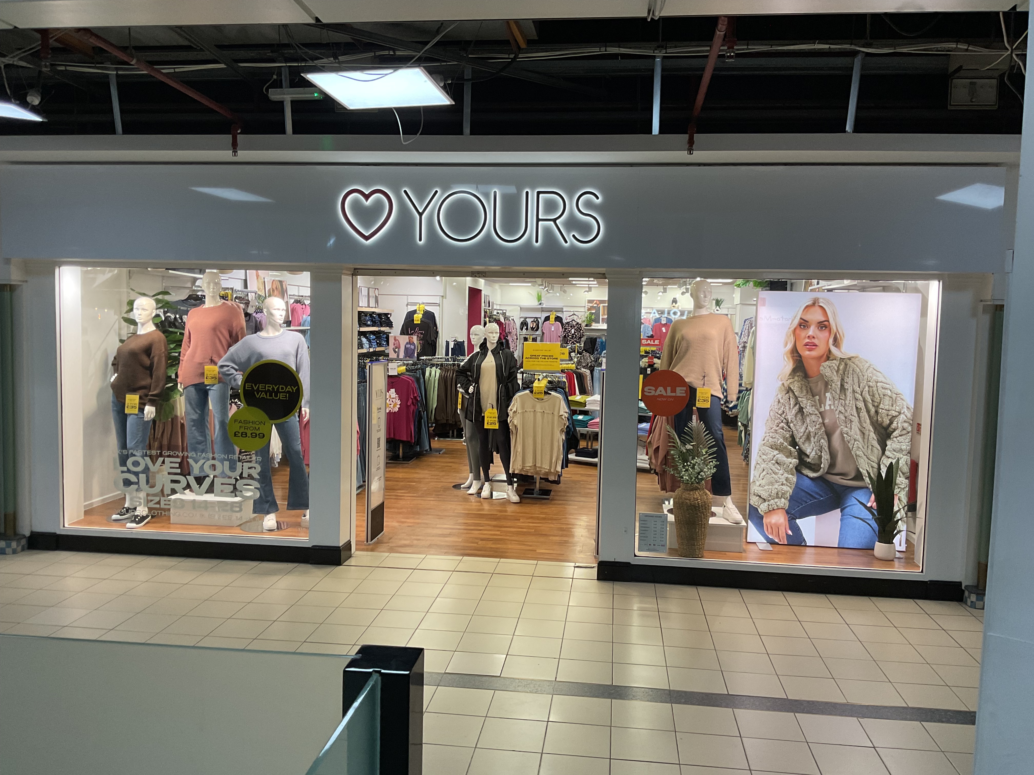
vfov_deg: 48.2
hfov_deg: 61.7
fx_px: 866
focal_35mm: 29
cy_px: 388
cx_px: 517
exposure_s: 1/100
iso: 64
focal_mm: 3
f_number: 1.8
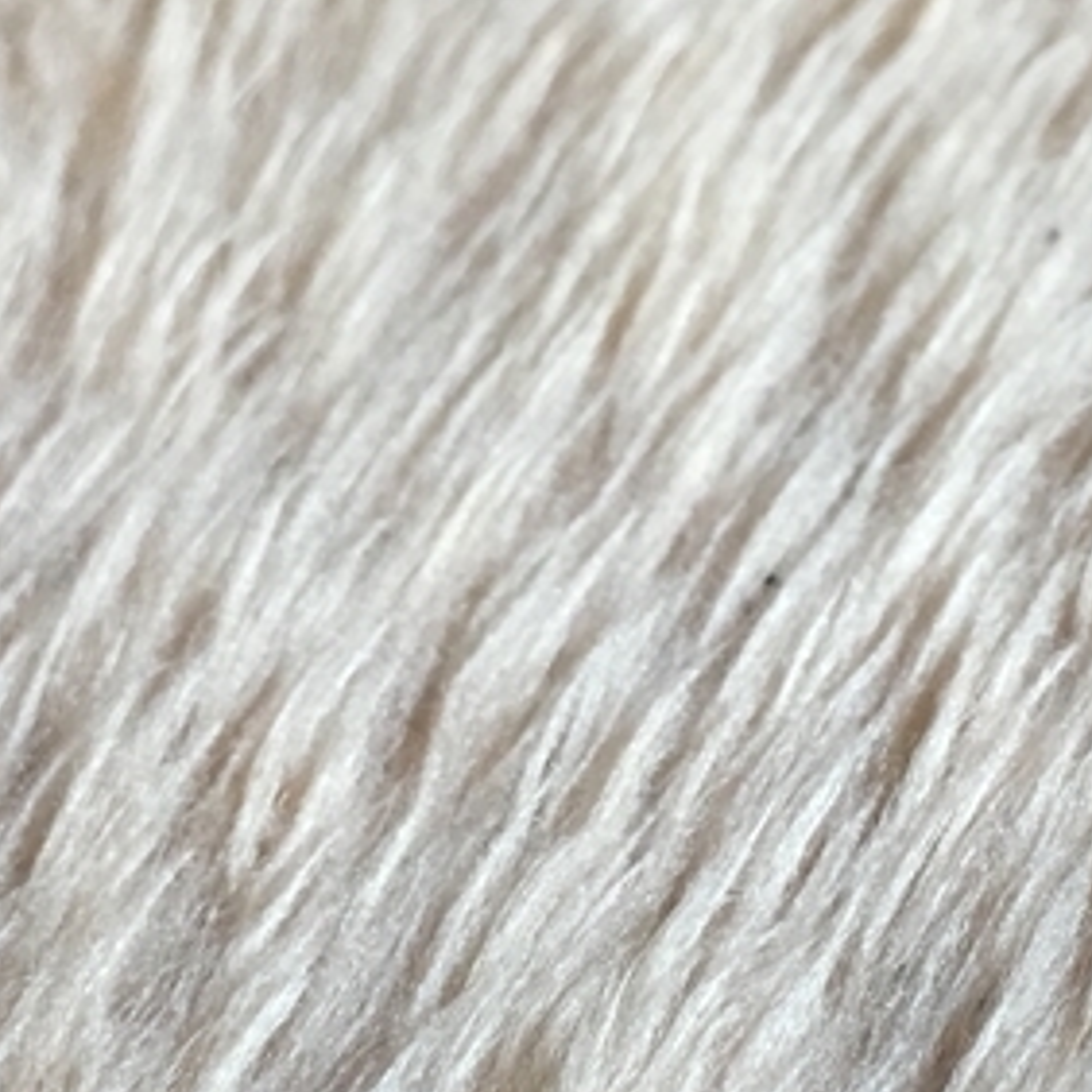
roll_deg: +6.8
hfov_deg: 15.9
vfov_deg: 16.0
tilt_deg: -41.7
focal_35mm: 109
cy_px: 709
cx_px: 871
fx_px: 3890
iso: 40
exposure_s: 1/15
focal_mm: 4.15
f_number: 2.2
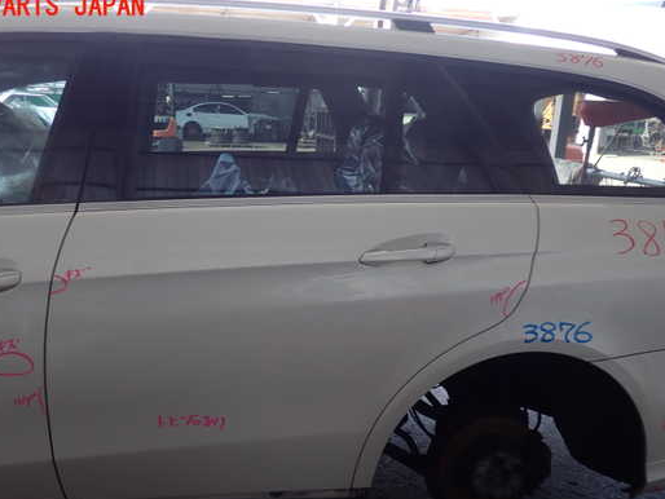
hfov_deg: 52.5
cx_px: 298
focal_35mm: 35
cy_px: 282
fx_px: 673
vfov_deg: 40.7
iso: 100
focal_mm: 5.4
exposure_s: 1/100
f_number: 2.3
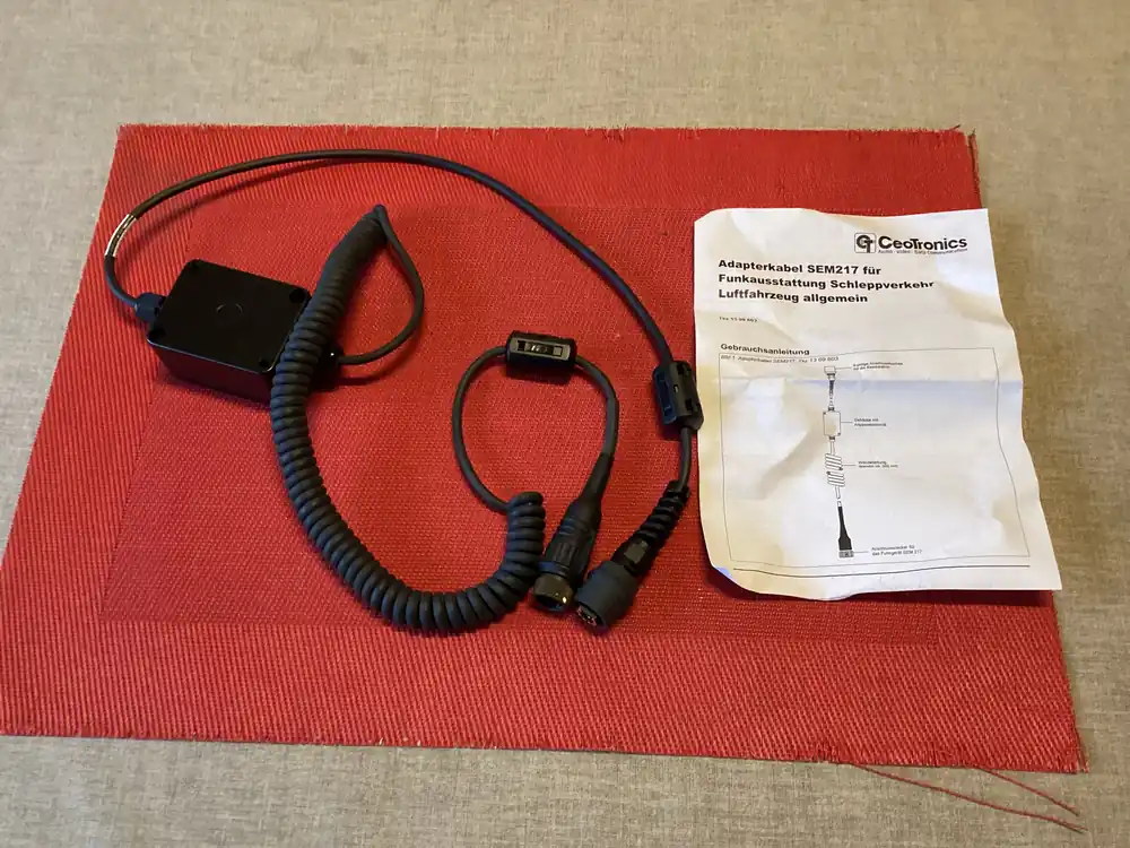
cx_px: 565
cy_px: 424
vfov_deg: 45.4
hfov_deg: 58.4
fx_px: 1012
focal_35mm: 31
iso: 400
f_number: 2.4
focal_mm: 3.3
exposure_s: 1/60
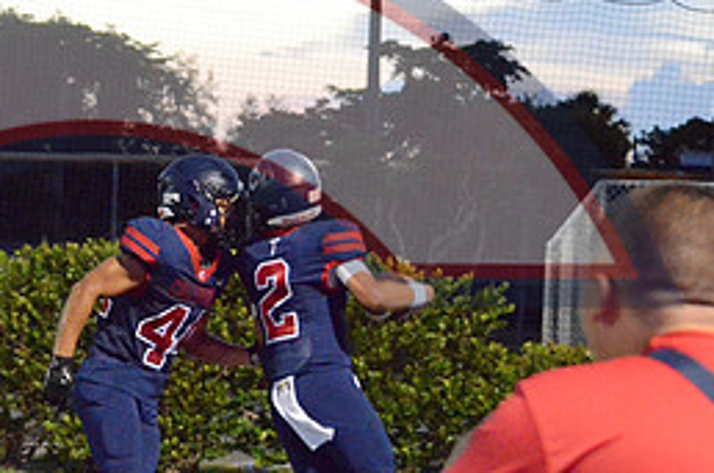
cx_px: 80
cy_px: 418
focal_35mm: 185
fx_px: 3665
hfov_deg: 11.1
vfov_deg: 7.4
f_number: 4.5
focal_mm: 55
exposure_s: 1/400
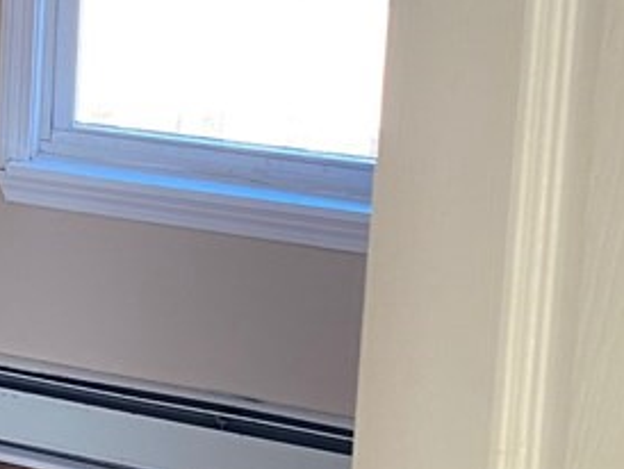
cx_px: -442
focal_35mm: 97
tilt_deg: -5.7
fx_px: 1750
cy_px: -116
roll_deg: -2.1
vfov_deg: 14.7
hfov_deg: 17.2
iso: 125
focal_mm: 4.25
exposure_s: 1/73
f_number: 1.8
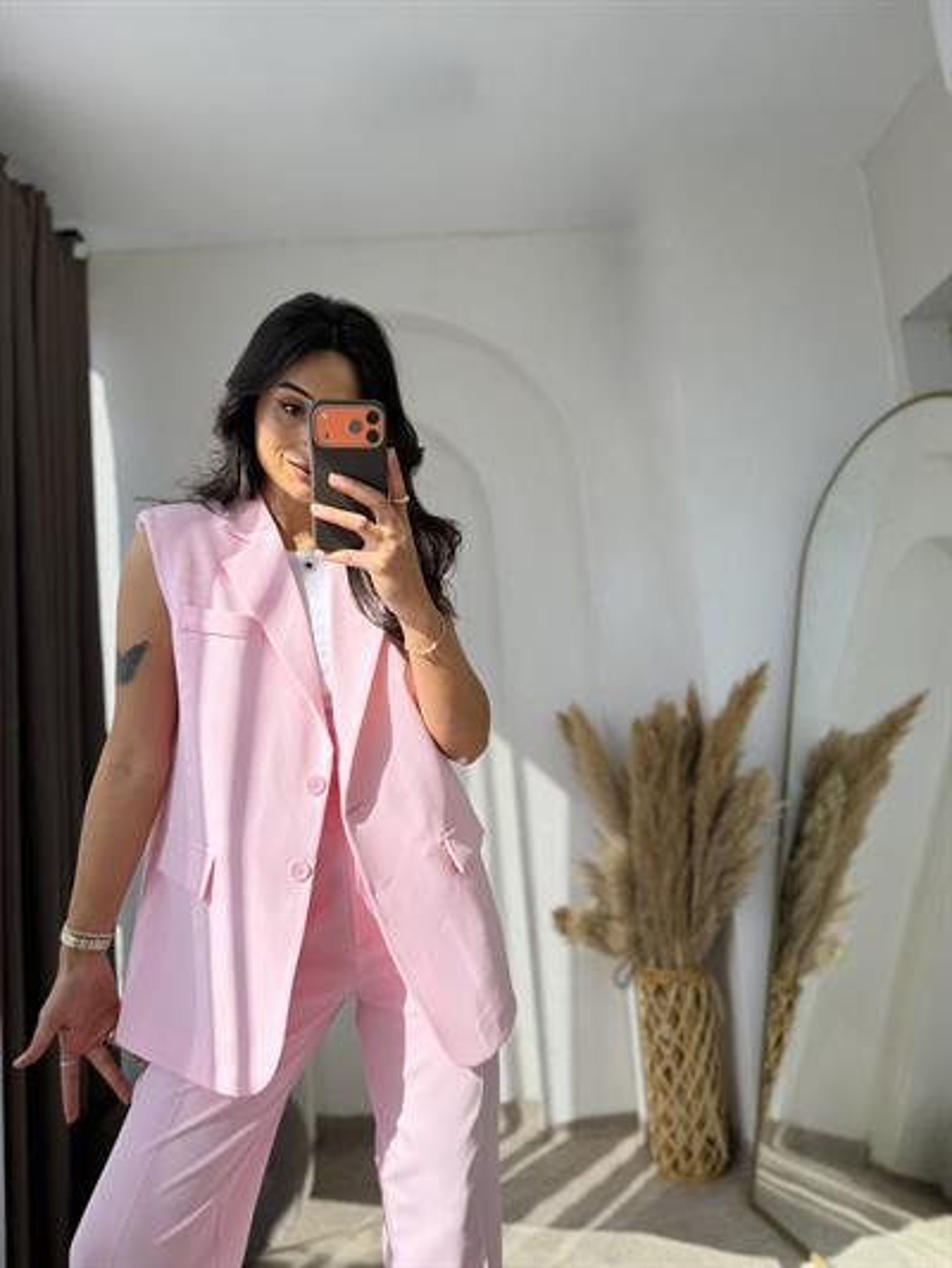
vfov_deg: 71.6
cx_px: 476
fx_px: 880
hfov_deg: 56.8
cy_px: 634
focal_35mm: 24
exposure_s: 1/780
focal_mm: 6.76
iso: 80
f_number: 1.78
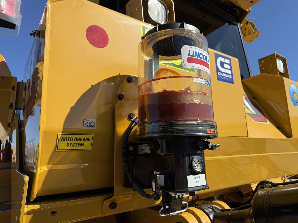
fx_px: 207
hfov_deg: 71.6
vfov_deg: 56.8
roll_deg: +3.1
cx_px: 149
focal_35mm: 24
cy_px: 112
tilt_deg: +11.4
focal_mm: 6.76
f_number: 1.78
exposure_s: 1/4167
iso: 80
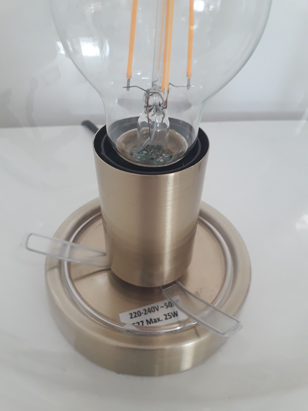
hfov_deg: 51.4
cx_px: 154
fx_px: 320
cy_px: 206
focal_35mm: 27
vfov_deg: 65.3
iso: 100
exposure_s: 1/50
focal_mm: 3.6
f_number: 1.9
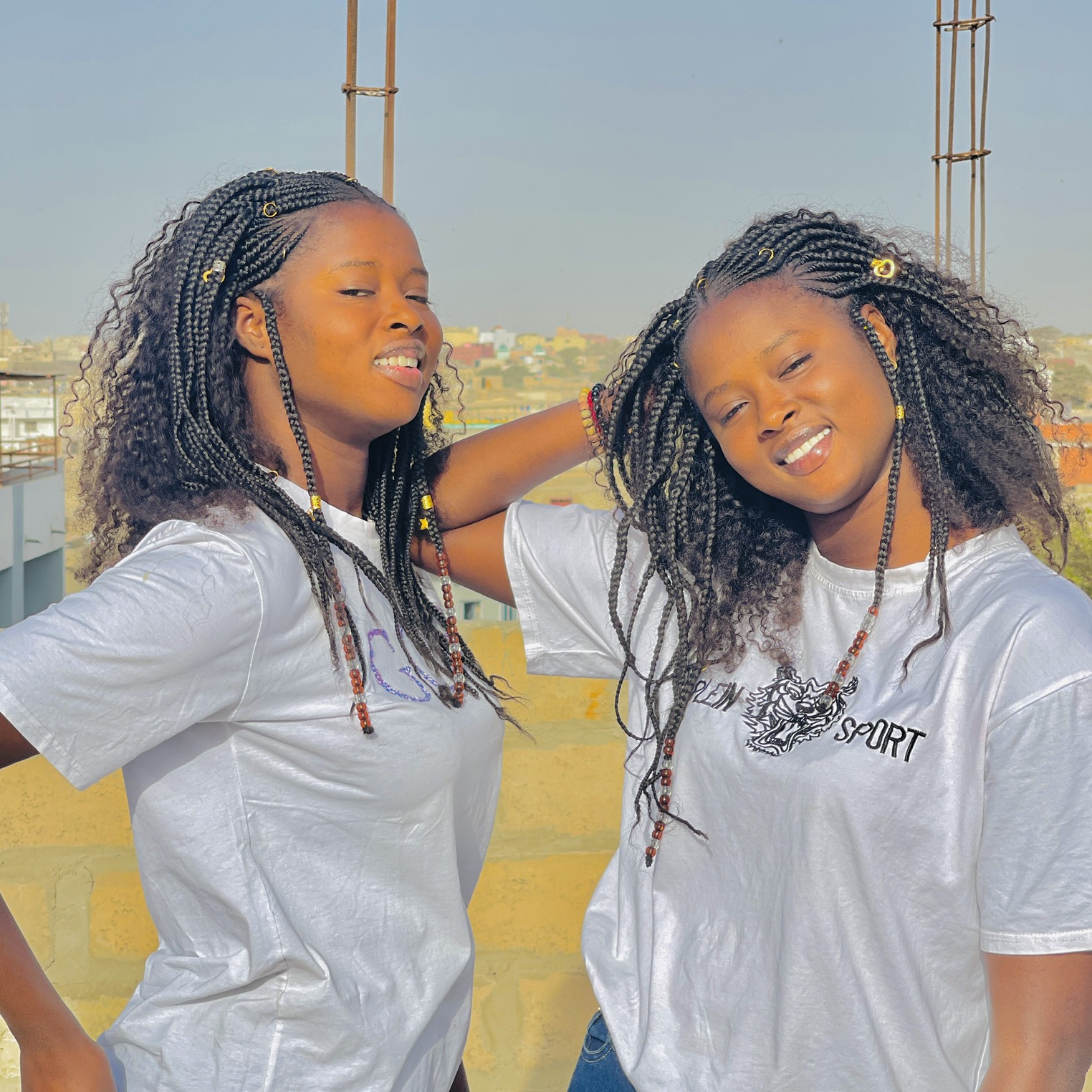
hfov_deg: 22.8
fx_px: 2712
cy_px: 516
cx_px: 543
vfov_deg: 22.8
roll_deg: +0.4
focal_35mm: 76
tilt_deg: -2.6
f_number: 2.2
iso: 20
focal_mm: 7.5
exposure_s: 1/1193
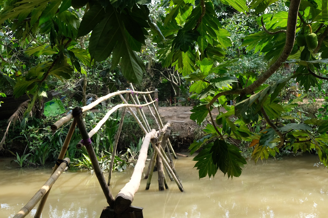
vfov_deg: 33.4
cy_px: 109
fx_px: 364
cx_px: 164
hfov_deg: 48.5
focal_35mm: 40
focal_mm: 26.5
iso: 1600
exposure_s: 1/1000
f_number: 5.6
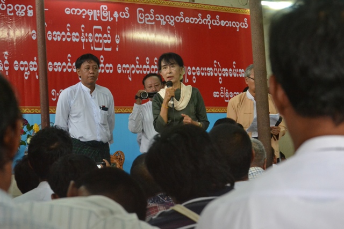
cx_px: 172
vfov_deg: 16.6
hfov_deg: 24.6
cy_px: 114
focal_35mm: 82
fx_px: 788
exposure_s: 1/25
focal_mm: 55
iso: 3200
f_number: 7.1
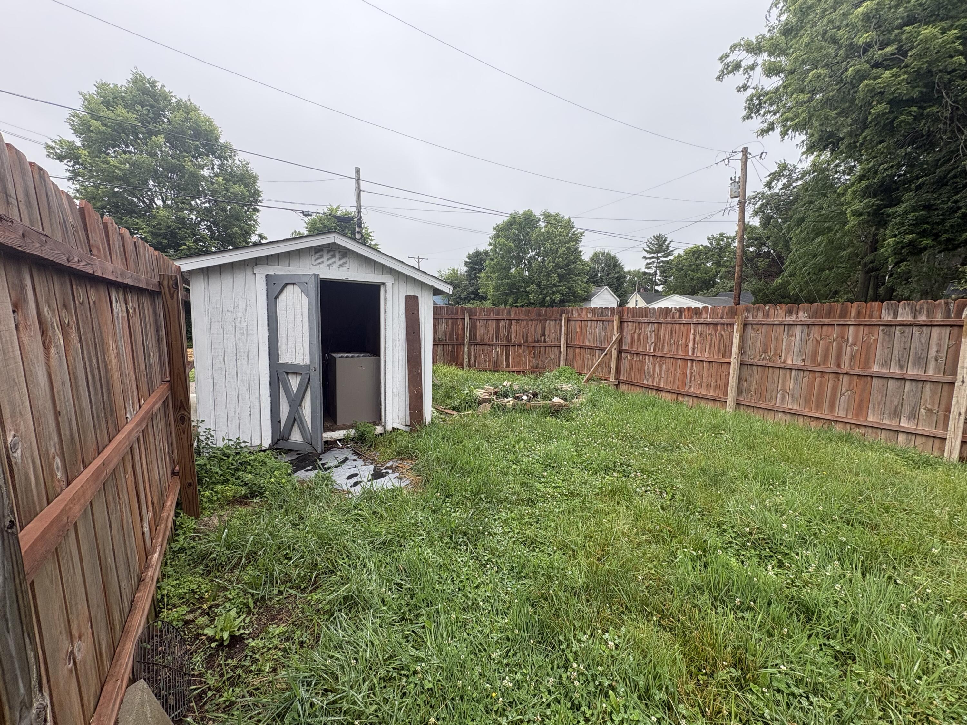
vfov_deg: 85.7
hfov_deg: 102.1
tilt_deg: -6.1
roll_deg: +0.0
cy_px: 362
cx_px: 484
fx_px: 391
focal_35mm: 14
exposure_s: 1/479
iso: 50
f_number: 2.2
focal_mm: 2.22
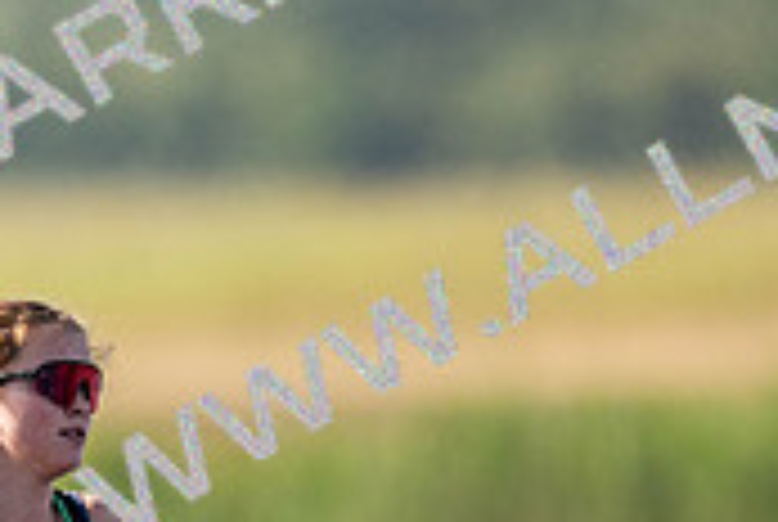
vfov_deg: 0.7
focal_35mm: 2007
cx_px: -252
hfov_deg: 1.0
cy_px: 610
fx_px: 43447
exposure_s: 1/2500
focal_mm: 600
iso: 220
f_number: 5
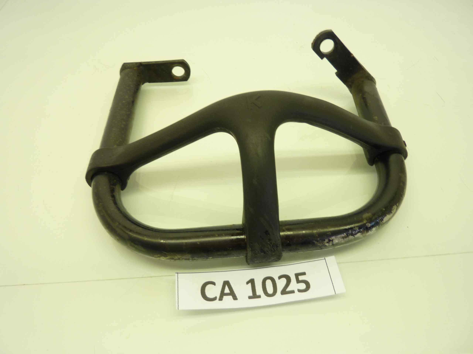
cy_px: 177
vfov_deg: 54.9
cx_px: 236
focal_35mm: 25
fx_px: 342
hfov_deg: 69.4
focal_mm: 4.1
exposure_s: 1/25
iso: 80
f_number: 3.3
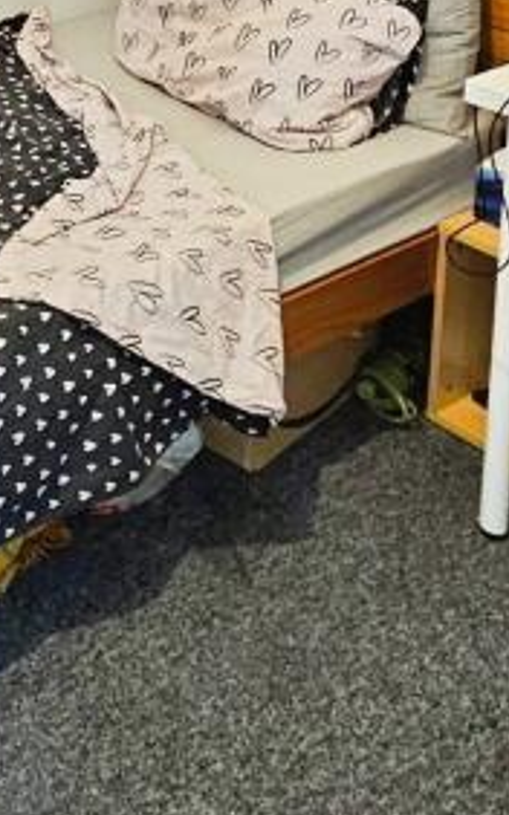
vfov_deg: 36.0
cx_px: -40
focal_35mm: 50
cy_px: -16
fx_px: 1111
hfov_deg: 24.2
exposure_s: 1/50
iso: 400
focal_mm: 2.2
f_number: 2.2
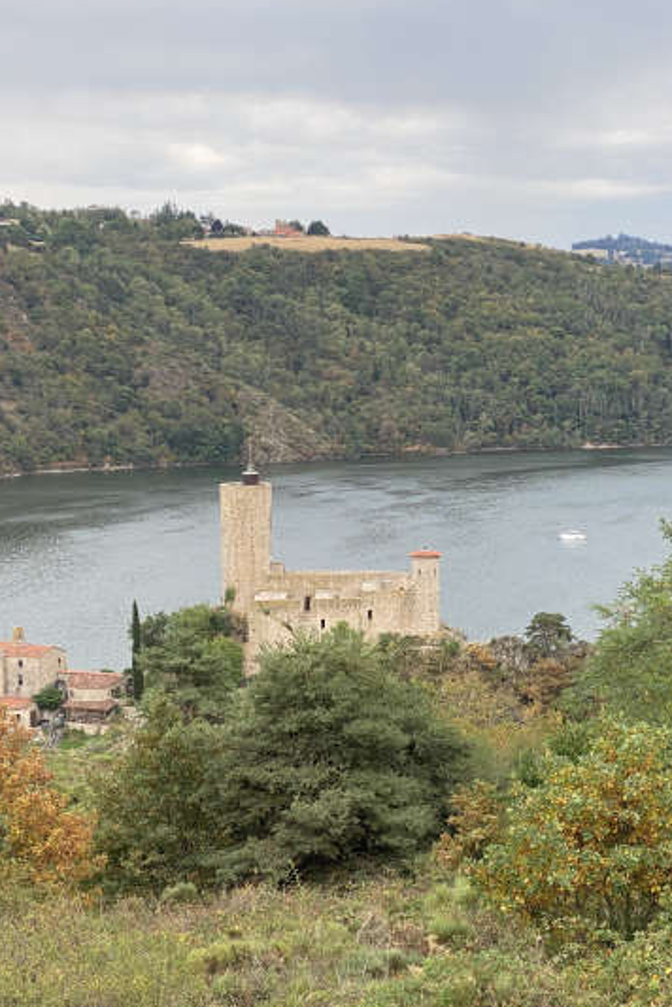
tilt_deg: -4.7
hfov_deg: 18.6
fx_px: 2041
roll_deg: +0.0
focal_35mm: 73
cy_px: 503
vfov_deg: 27.7
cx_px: 481
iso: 20
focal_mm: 6
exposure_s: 1/313
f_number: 2
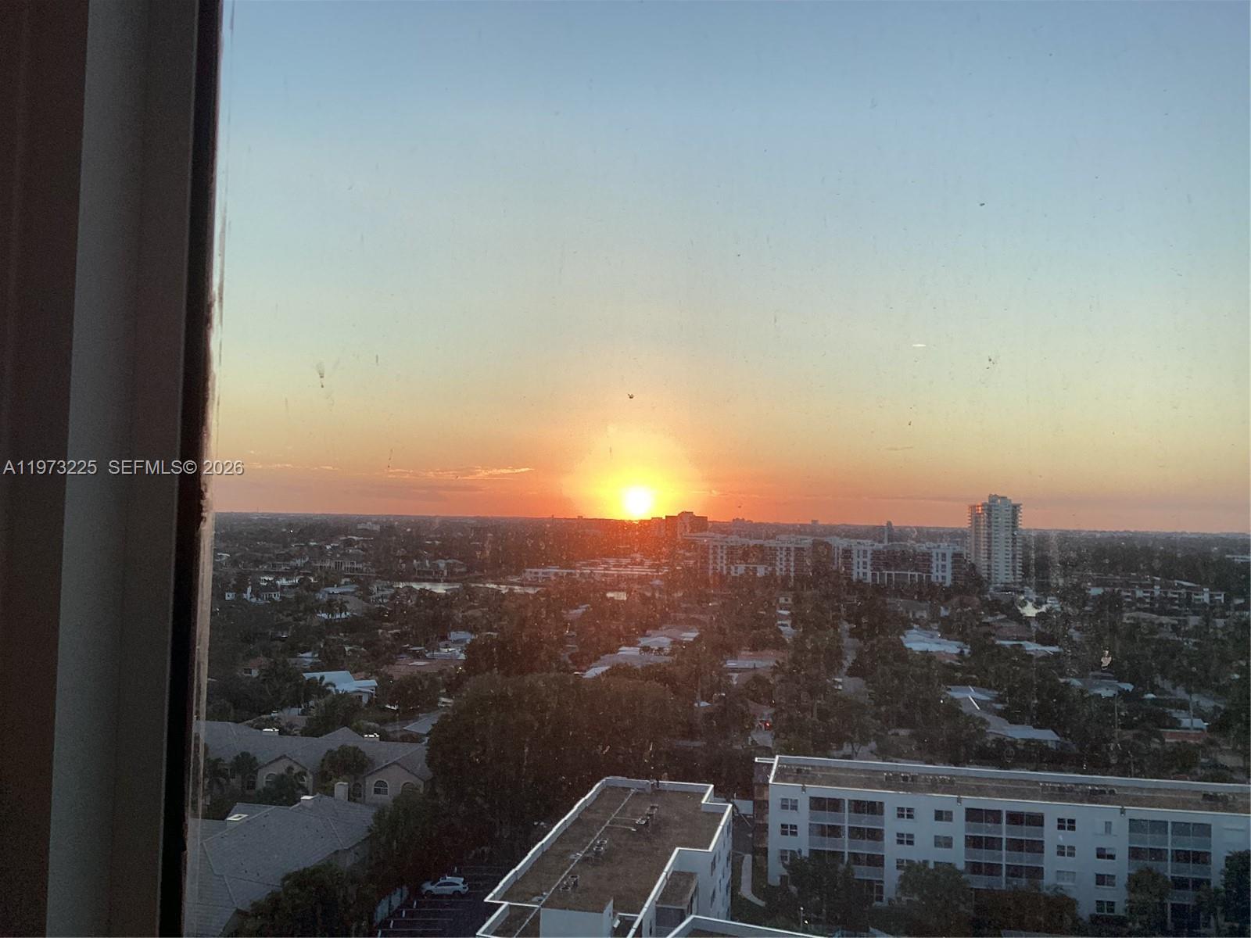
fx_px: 1120
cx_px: 626
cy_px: 469
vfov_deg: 45.4
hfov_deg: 58.4
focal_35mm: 31
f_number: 2.4
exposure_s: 1/147
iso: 25
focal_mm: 3.3
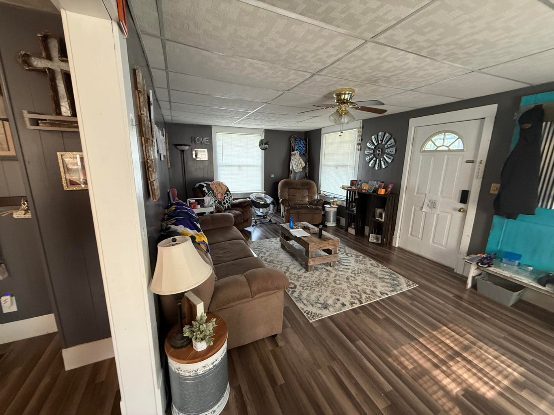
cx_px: 277
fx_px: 224
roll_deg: -0.6
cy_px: 208
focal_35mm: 14
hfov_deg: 102.1
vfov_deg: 85.7
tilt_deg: -12.0
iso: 320
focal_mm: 2.22
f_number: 2.2
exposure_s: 1/60
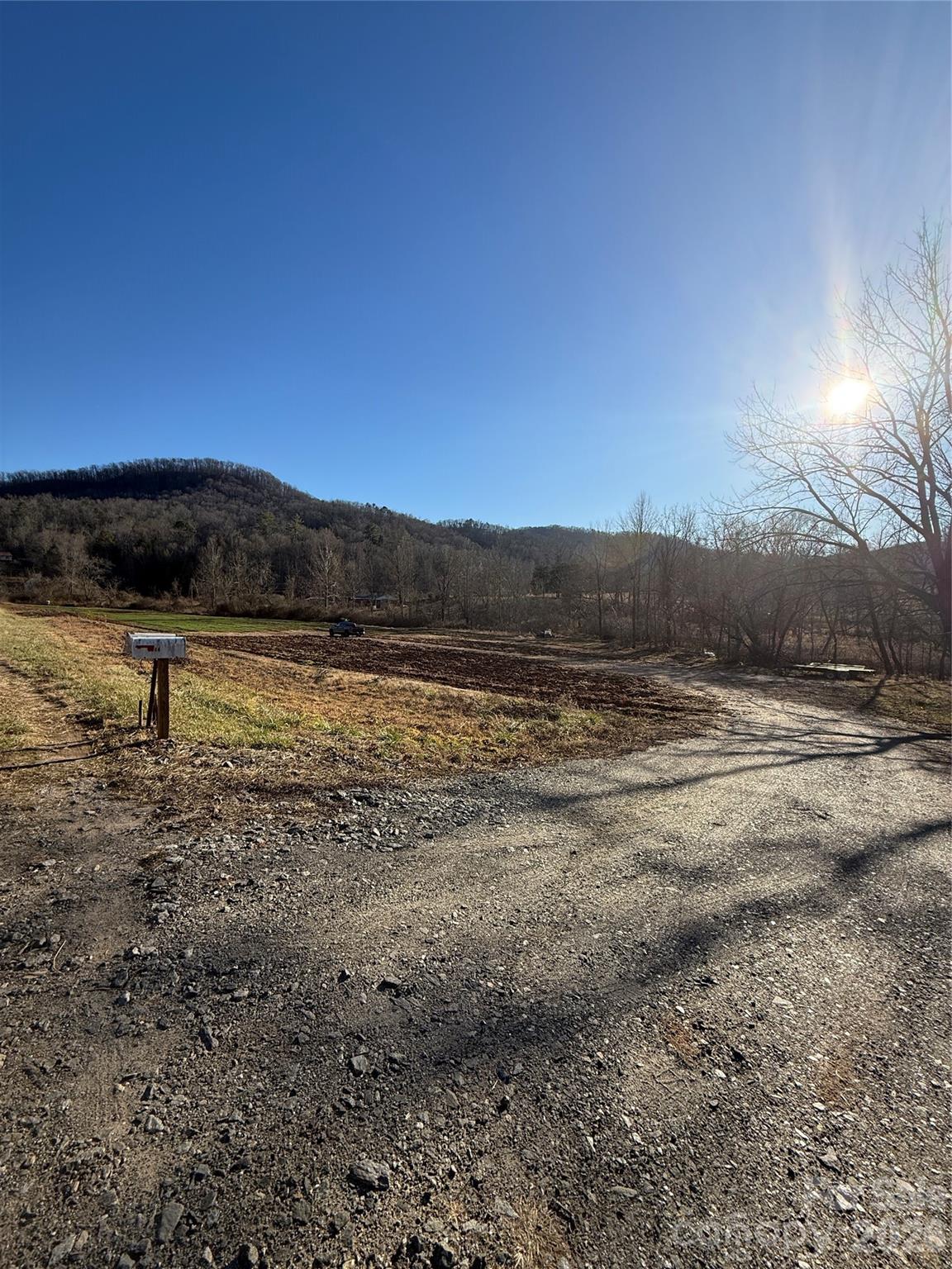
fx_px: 513
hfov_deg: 85.7
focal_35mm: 14
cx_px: 476
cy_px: 634
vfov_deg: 102.1
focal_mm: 2.22
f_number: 2.2
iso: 50
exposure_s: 1/1848
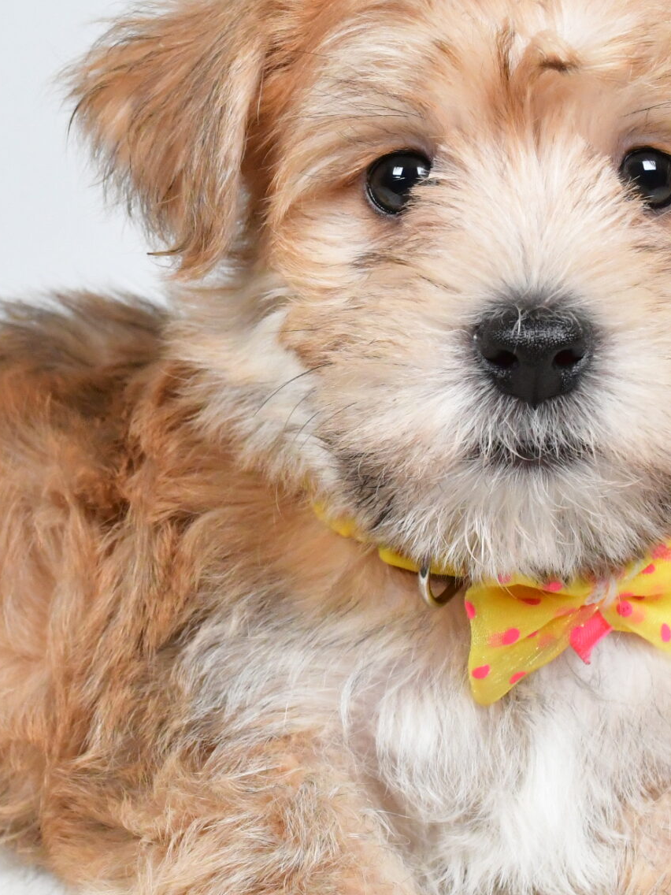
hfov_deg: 16.2
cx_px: 203
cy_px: 490
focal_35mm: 91
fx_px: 2352
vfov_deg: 21.5
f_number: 10
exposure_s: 1/1000
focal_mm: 28
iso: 5000
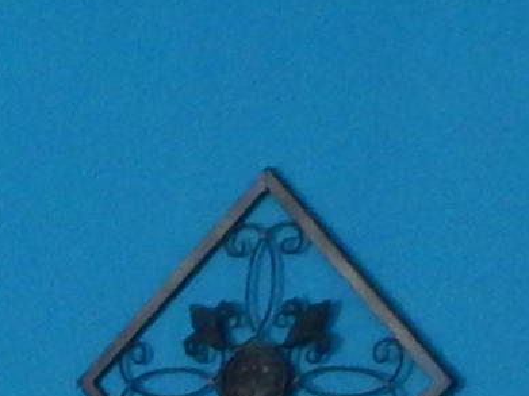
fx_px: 2582
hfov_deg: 10.0
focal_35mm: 169
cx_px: -794
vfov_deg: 8.4
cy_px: 780
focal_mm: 4
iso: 360
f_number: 3
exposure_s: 1/30
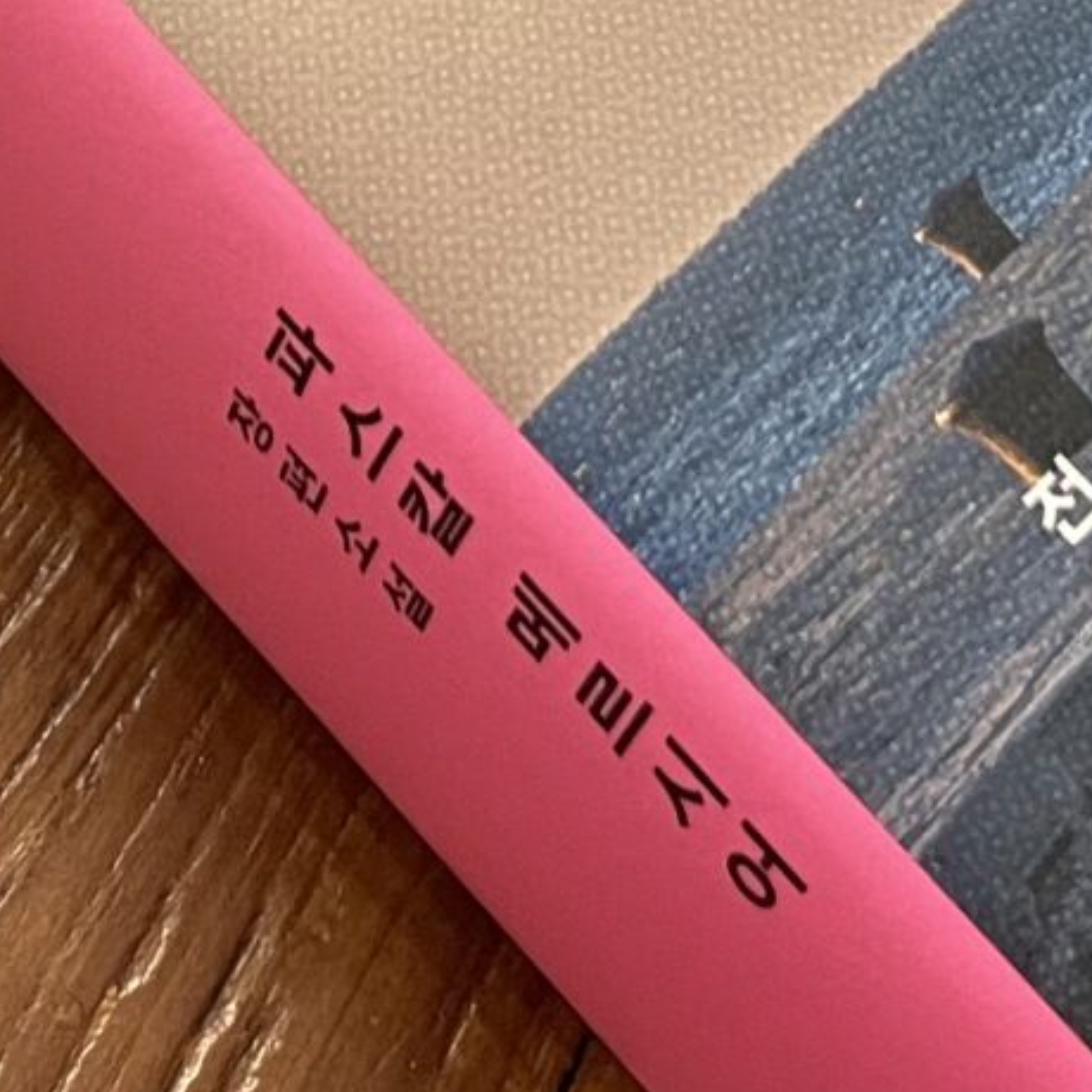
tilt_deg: -50.6
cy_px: -952
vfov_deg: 12.3
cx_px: 389
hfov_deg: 13.6
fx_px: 4568
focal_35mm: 128
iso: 100
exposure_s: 1/60
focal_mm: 4.2
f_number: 1.6
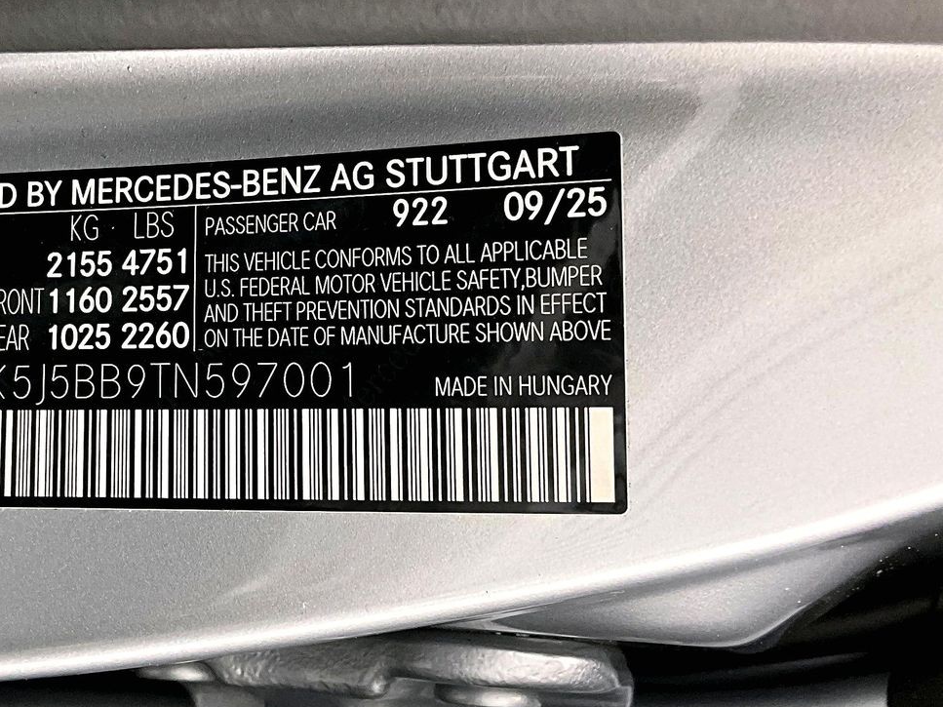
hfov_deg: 39.0
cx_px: 280
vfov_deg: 30.3
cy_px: 364
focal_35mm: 48
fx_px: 1307
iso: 250
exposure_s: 1/60
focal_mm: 3
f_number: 1.8
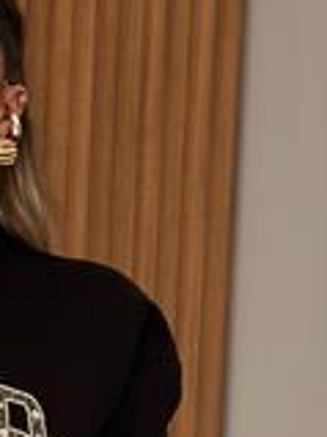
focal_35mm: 157
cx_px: -55
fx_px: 1980
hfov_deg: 9.3
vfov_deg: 12.2
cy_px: 574
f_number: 1.78
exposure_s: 1/252
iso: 80
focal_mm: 6.86
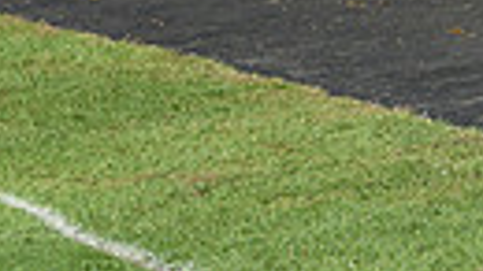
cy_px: -440
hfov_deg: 3.8
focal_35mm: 569
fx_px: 7284
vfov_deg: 2.1
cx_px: 557
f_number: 6.3
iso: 500
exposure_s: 1/1600
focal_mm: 122
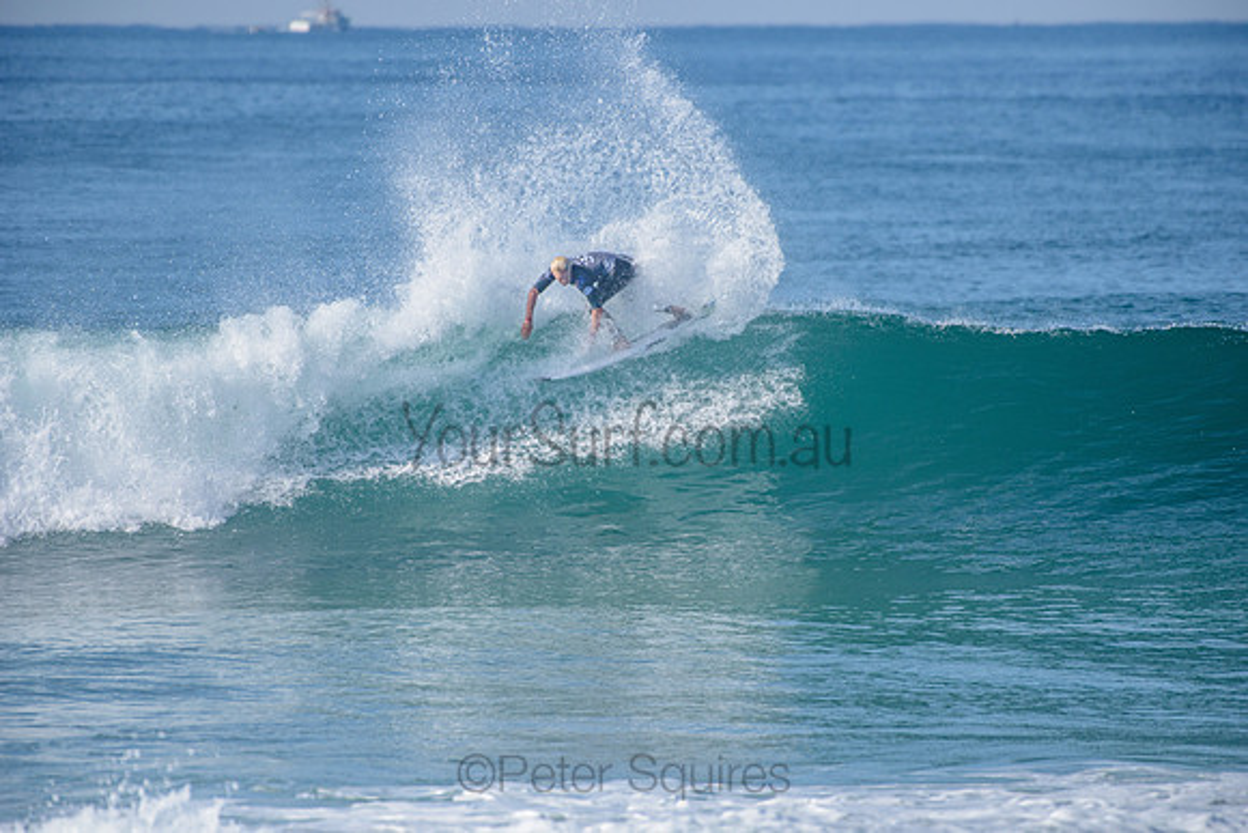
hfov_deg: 4.1
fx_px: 17337
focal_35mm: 500
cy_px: 416
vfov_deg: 2.8
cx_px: 624
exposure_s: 1/2500
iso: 280
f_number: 5.6
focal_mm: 500
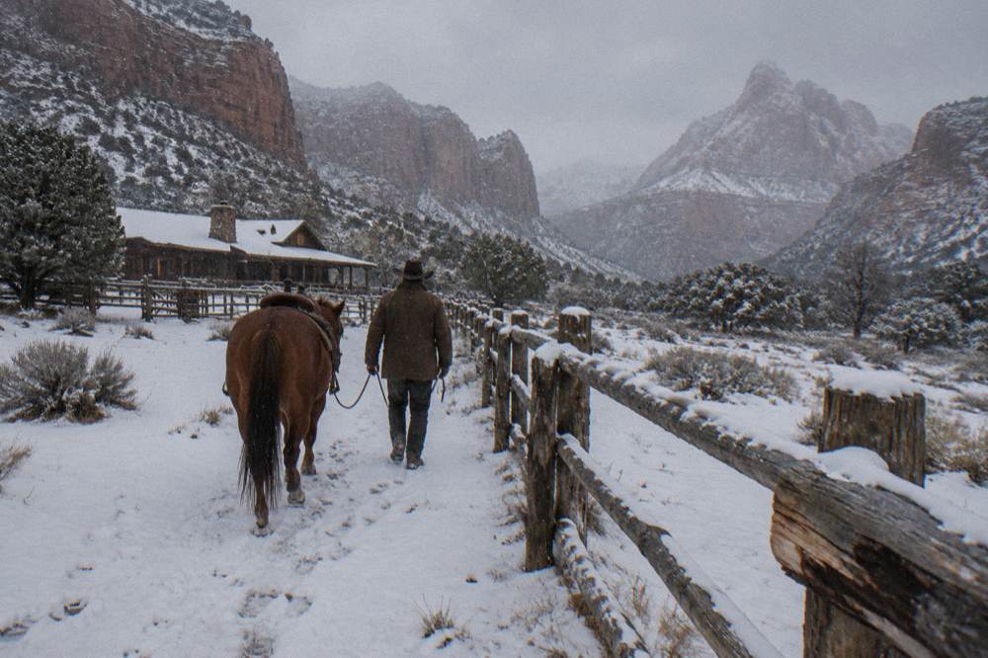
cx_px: 494
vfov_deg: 37.8
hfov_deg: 54.5
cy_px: 329
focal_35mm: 35
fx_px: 960
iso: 100
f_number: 8
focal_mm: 35
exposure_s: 1/320
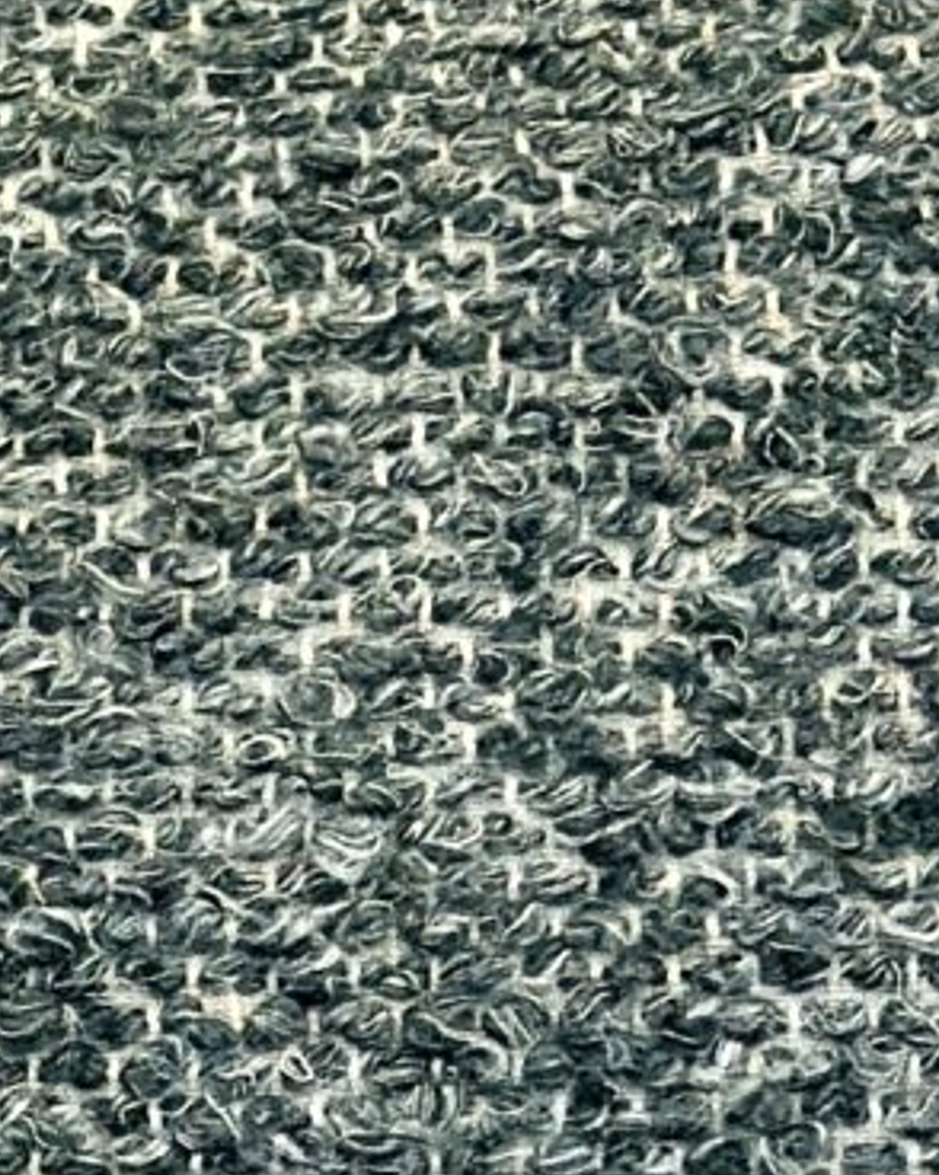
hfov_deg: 4.7
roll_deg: +1.7
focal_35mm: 326
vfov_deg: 5.9
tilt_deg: -14.5
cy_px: 1747
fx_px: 11334
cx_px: -856
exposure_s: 1/120
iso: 125
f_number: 1.78
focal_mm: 6.86
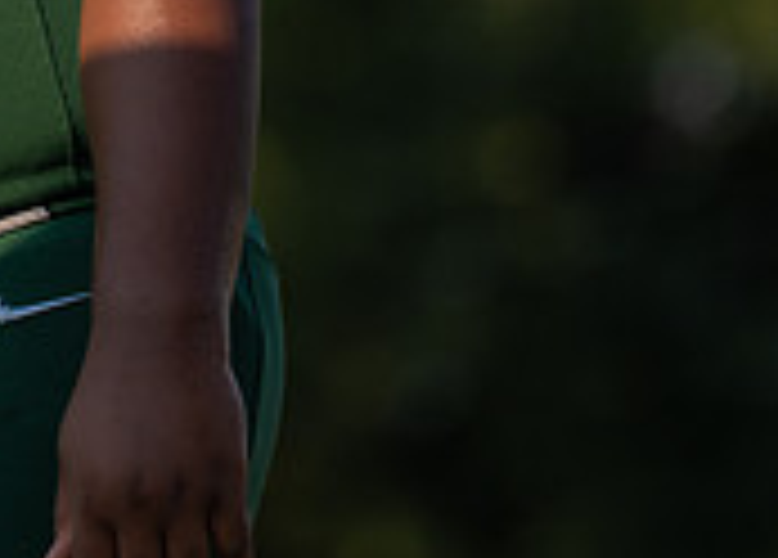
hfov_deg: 2.3
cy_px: -374
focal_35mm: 889
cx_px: -6
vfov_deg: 1.6
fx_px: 19666
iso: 100
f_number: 2.8
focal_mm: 200
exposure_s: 1/2000
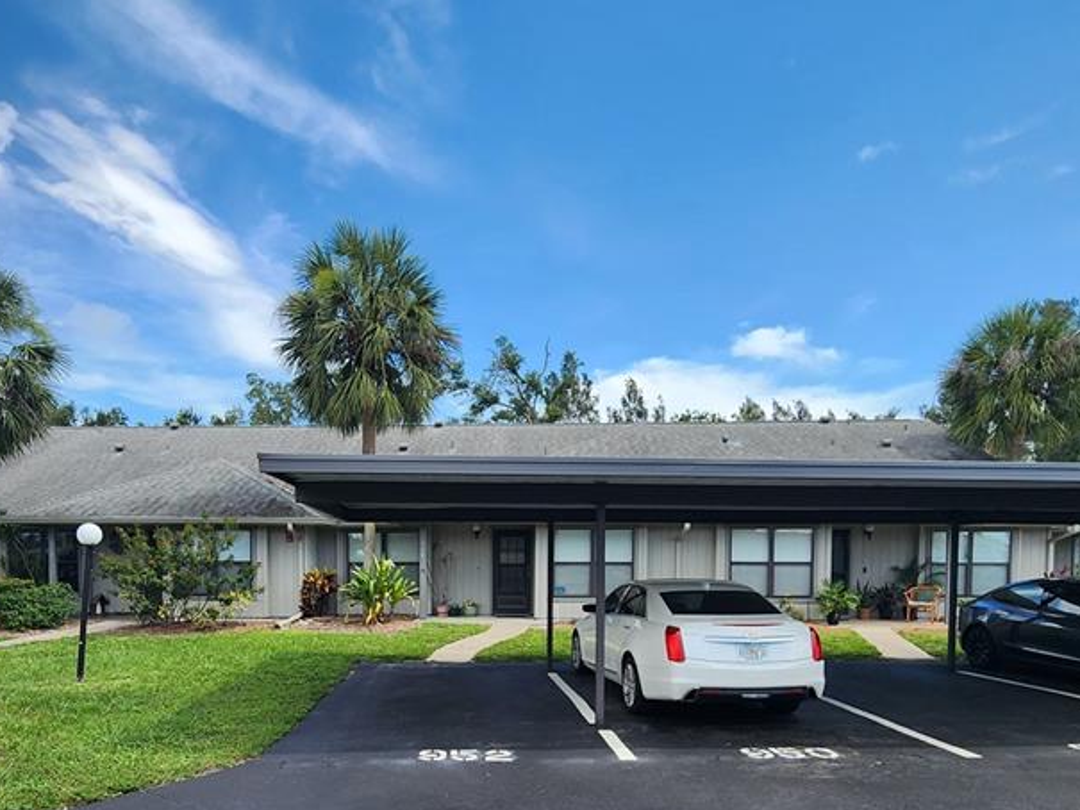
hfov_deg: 75.9
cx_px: 462
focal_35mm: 22
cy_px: 598
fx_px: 687
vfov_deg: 58.3
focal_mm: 2.2
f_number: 2.2
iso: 50
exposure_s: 1/1654
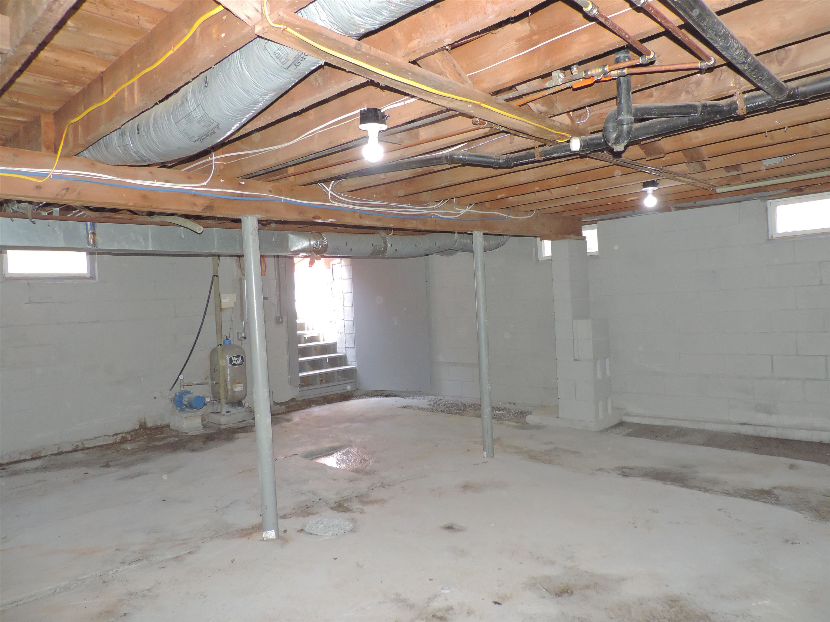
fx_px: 575
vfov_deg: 56.8
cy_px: 311
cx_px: 415
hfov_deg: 71.6
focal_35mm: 24
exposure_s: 1/60
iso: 360
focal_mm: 4.3
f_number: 3
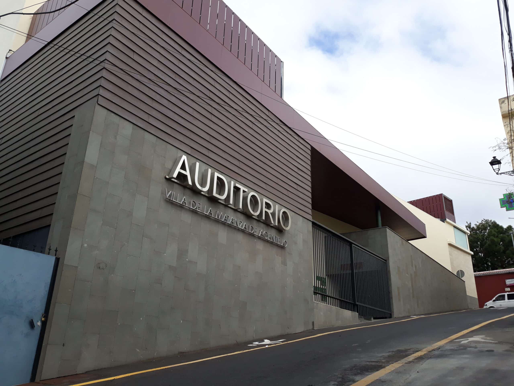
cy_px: 193
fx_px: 401
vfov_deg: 51.4
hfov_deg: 65.3
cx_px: 257
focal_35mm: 27
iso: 40
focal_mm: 3.71
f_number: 1.7
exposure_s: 1/1140
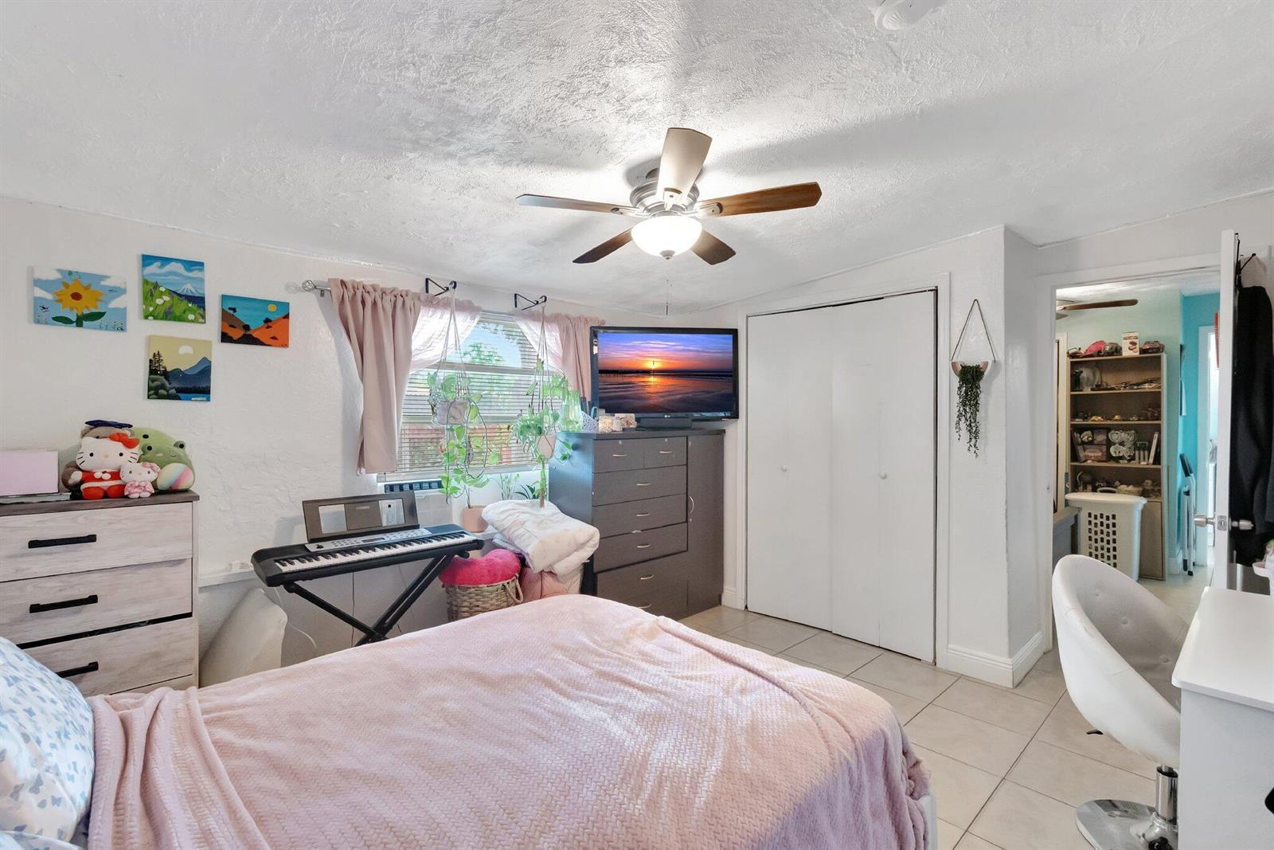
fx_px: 531
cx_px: 637
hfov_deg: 100.4
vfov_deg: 77.3
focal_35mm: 15
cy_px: 425
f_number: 8
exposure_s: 1/15
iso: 3200
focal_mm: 10
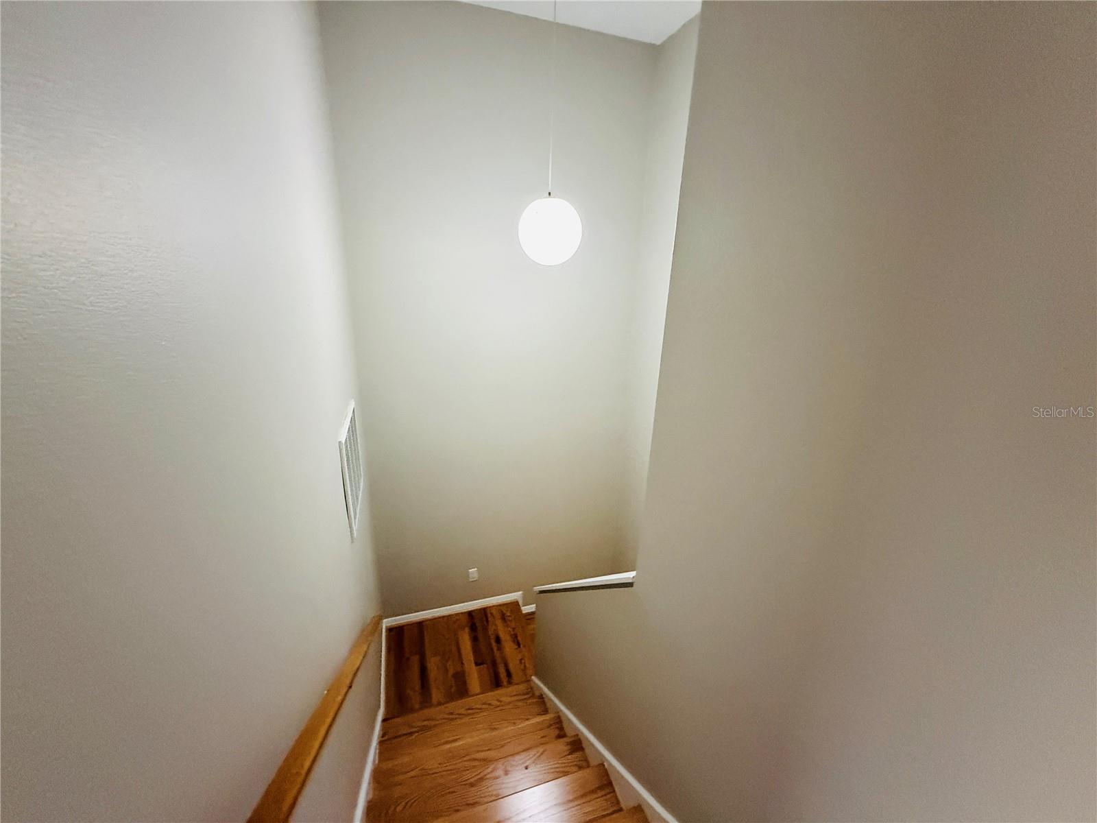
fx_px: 444
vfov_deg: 85.7
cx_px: 548
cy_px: 412
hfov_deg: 102.1
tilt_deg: -17.5
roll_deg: -2.6
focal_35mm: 14
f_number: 2.2
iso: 800
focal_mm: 2.22
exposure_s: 1/60
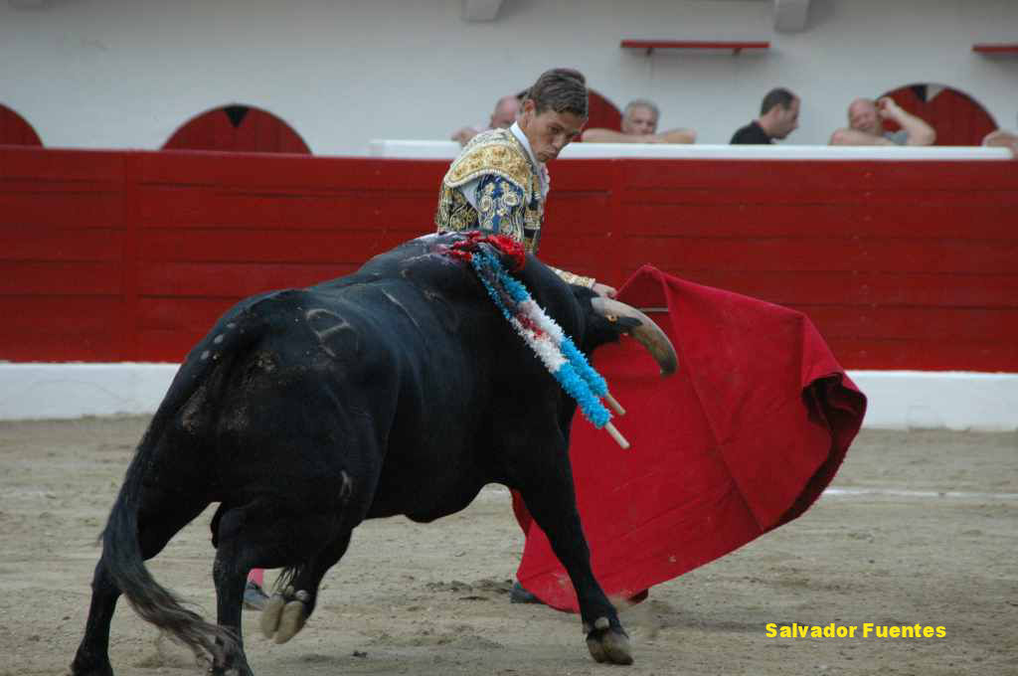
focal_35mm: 300
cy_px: 338
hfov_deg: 6.9
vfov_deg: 4.6
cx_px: 509
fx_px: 8472
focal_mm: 200
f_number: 6.3
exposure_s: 1/400
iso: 1400
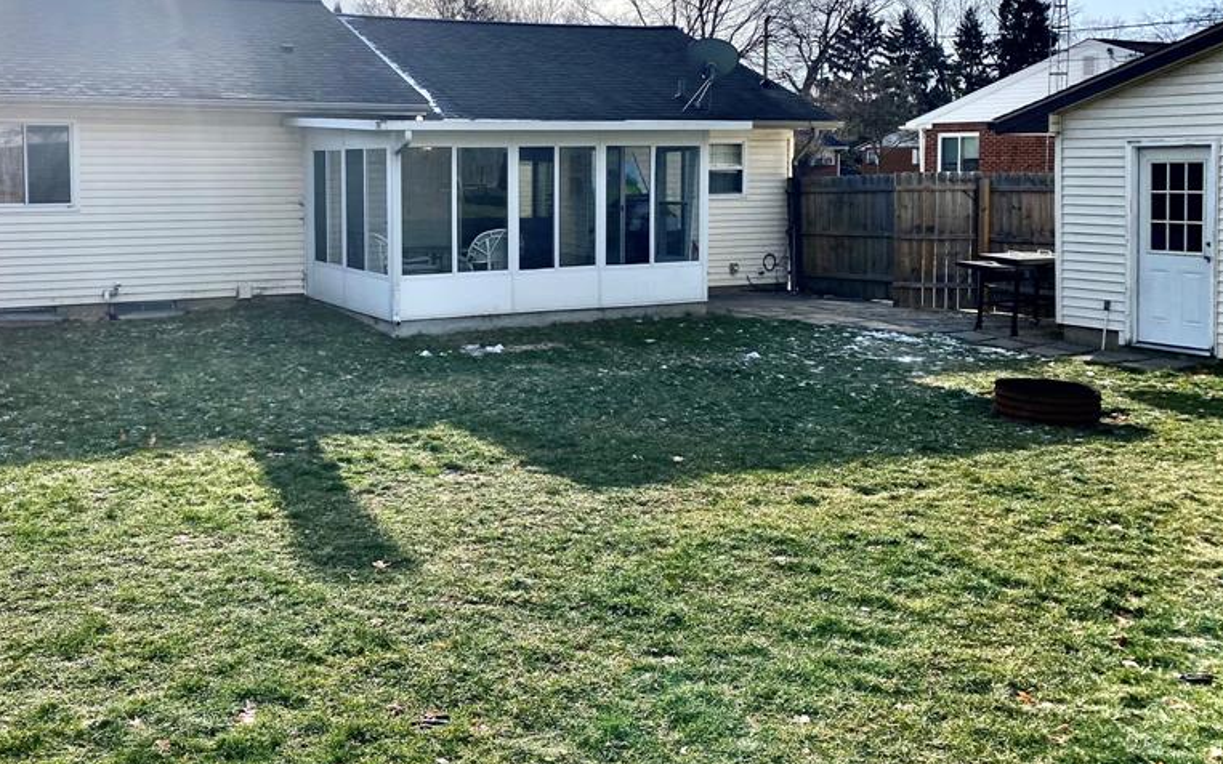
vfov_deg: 34.1
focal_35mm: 37
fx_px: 1233
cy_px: 243
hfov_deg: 51.9
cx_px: 426
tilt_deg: -3.1
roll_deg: +0.2
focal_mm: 4.25
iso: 32
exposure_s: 1/6061
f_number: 1.8
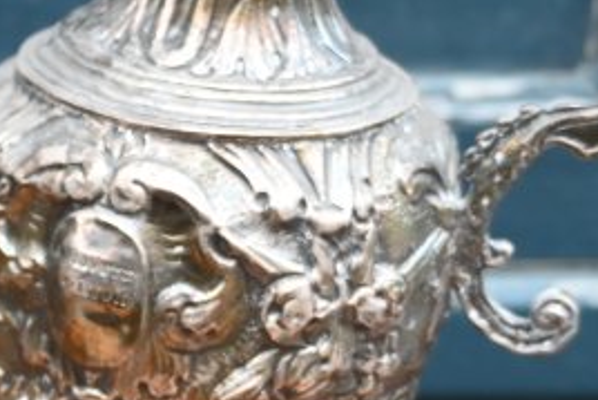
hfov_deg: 11.8
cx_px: -364
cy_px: 246
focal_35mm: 164
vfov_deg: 8.4
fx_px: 2731
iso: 220
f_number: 3.8
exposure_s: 1/40
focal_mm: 24.5
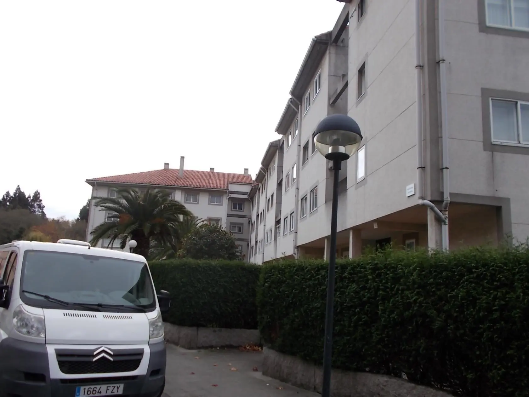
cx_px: 264
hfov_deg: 60.0
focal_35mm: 30
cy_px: 198
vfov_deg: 46.8
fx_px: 458
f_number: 3.4
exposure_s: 1/200
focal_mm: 5.3
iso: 80
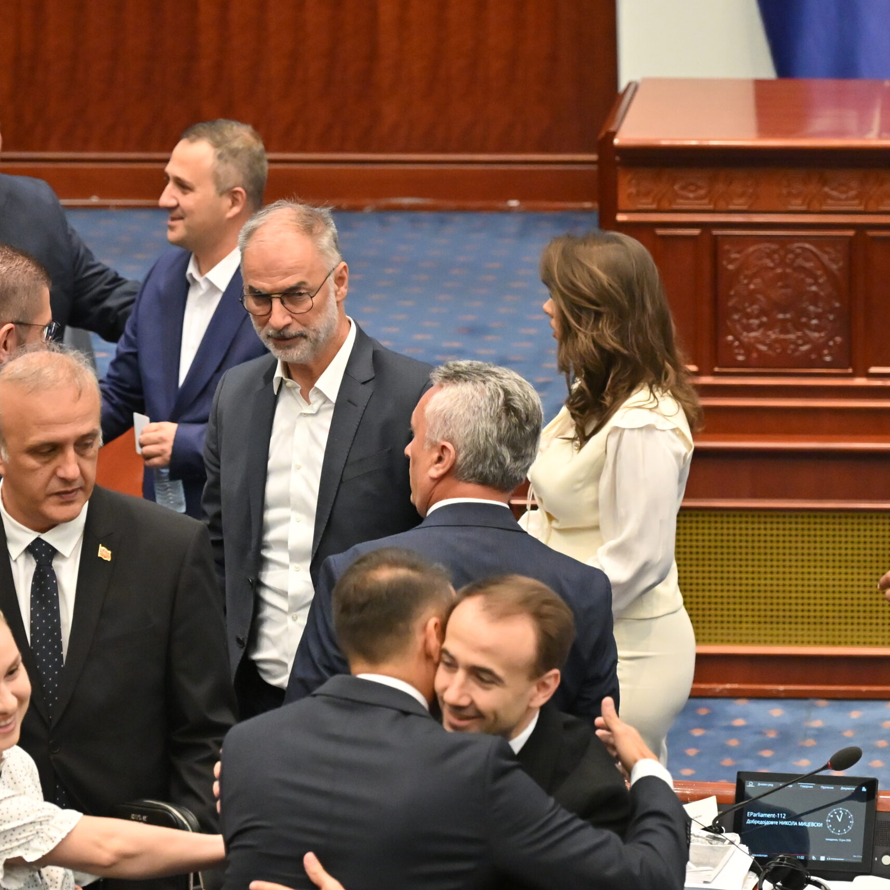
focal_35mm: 230
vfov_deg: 7.6
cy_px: 445
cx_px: 233
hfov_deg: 7.6
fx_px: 6690
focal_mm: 120
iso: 6400
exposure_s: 1/500
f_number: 4
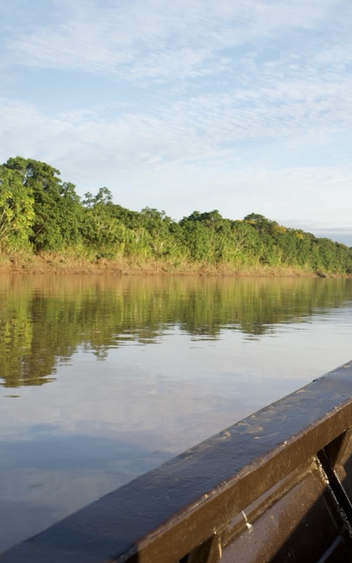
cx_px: 336
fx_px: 777
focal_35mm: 51
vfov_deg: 39.8
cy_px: 288
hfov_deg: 24.6
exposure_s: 1/160
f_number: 6.3
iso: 125
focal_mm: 26.9
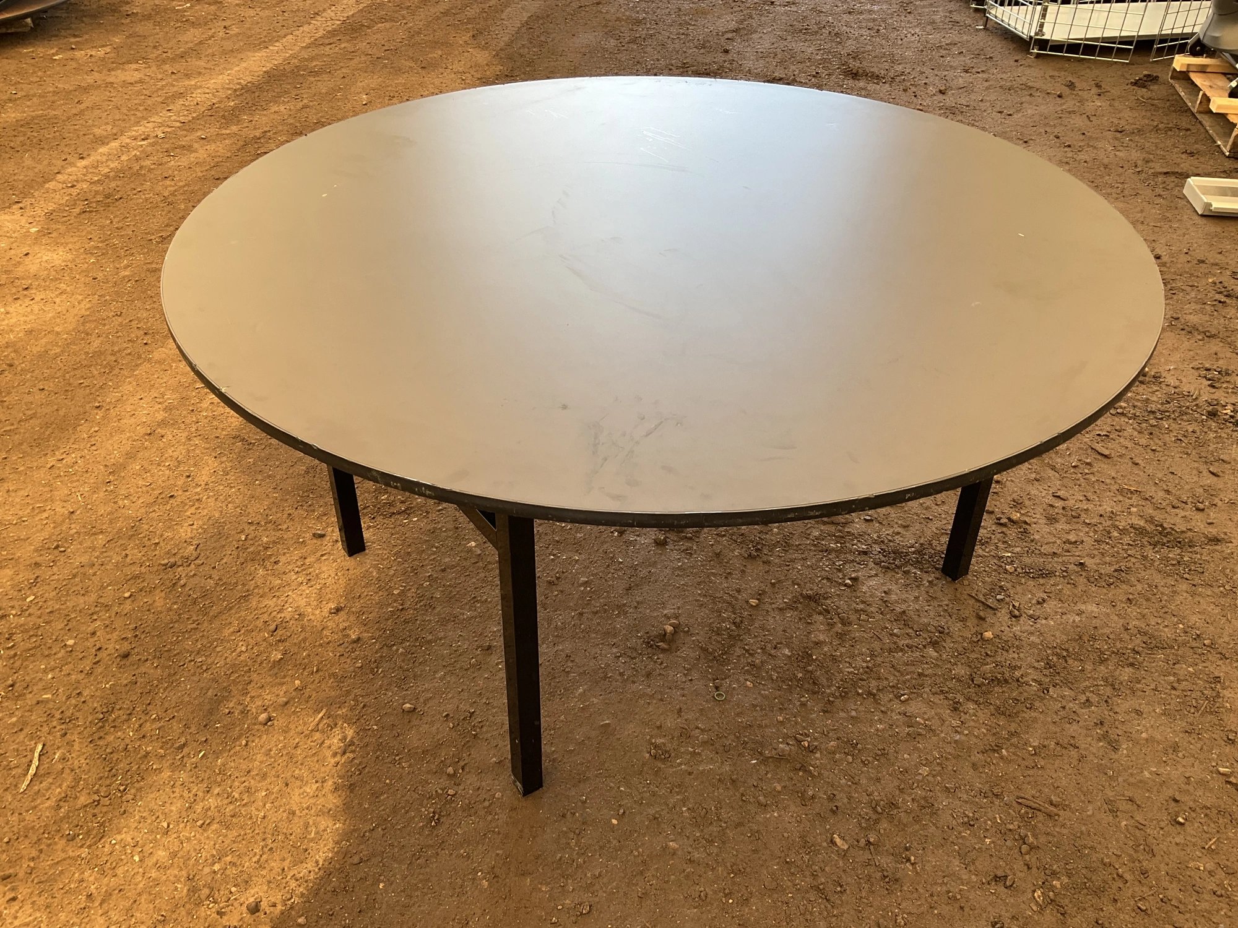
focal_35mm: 29
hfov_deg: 61.7
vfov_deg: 48.2
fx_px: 1037
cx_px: 619
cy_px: 464
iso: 25
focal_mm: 3
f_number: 1.8
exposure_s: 1/122
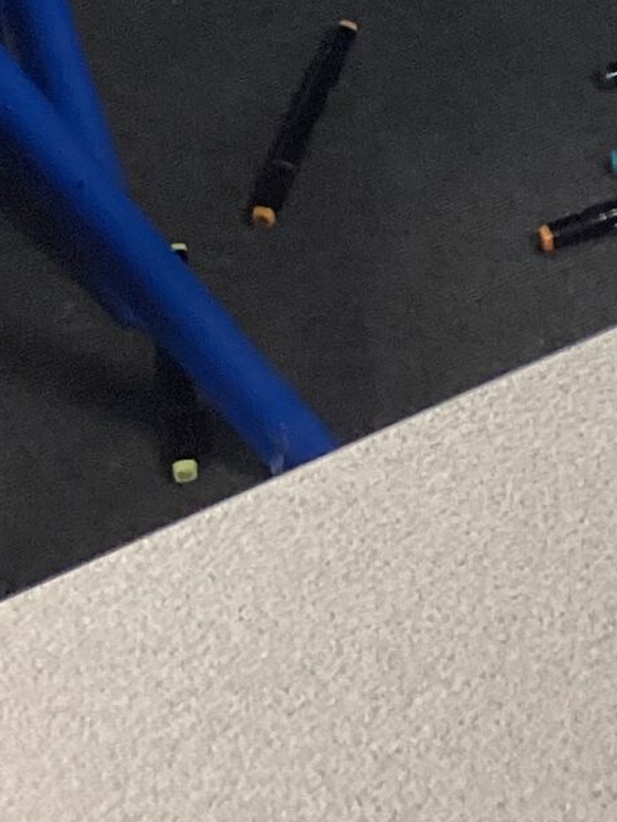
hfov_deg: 11.6
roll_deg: +4.1
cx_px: 574
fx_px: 3017
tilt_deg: -37.0
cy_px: -663
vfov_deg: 13.8
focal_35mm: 127
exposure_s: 1/60
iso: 160
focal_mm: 3.3
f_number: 2.4
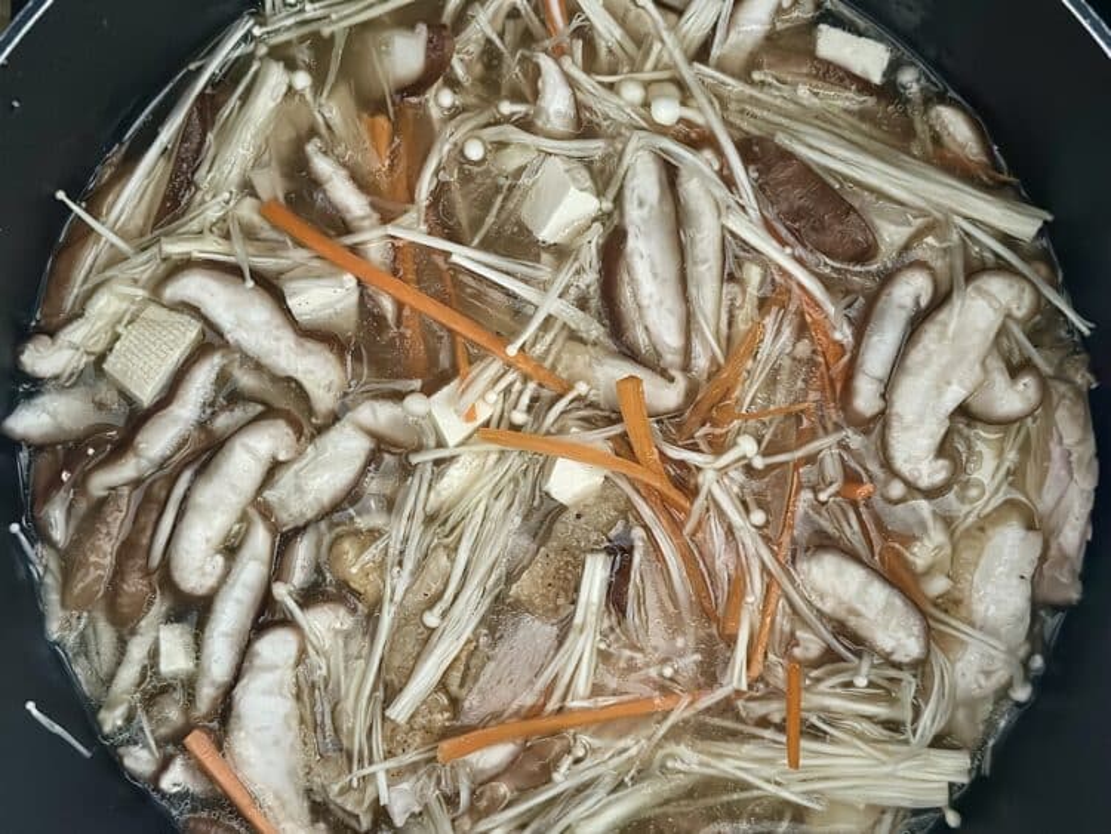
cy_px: 417
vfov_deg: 30.3
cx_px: 556
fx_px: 1541
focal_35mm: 48
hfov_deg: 39.6
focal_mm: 6.86
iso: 800
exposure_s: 1/32
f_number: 1.78
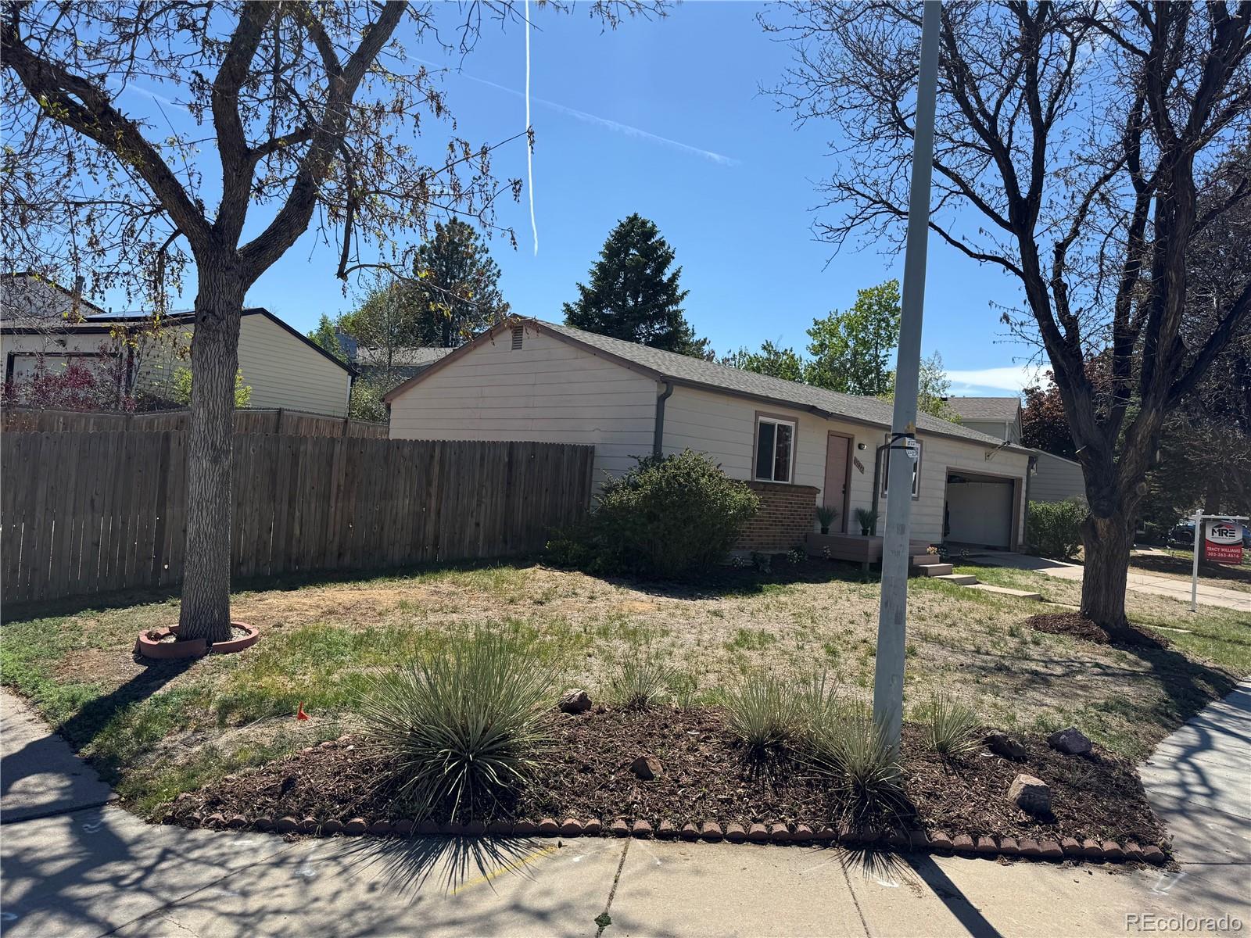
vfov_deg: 56.8
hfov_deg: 71.6
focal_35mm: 24
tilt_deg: +0.2
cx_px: 626
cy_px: 469
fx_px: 867
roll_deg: -4.2
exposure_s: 1/4310
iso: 80
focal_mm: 6.76
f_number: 1.78
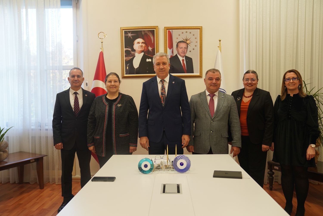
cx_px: 162
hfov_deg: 60.3
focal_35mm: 31
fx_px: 278
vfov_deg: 42.3
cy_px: 108
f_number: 3.2
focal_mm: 31
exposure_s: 1/100
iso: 800
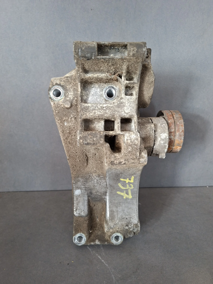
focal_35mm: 23
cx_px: 106
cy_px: 142
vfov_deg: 73.9
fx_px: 189
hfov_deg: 58.9
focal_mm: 5.54
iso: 320
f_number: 1.8
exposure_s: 1/33
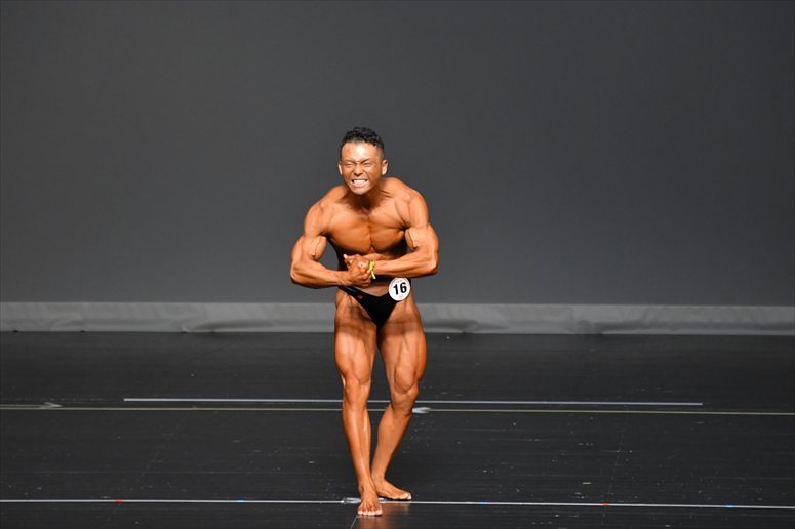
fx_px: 6953
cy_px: 264
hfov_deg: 6.5
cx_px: 398
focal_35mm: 315
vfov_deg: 4.4
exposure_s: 1/400
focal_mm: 210
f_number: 5.6
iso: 2500
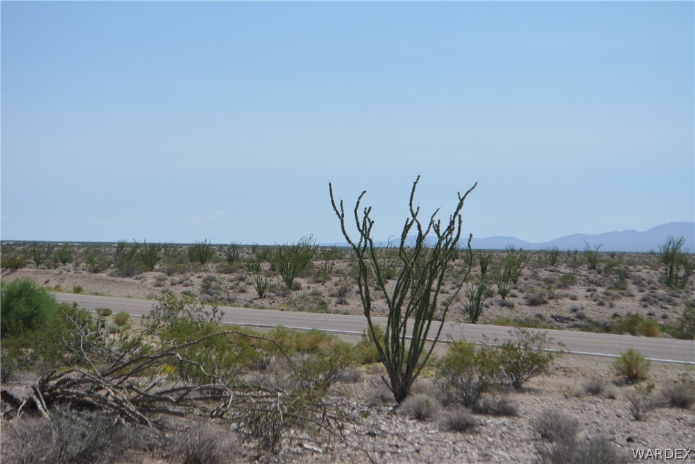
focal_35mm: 82
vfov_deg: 16.6
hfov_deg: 24.6
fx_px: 1593
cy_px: 232
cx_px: 348
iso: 400
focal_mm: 55
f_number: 7.1
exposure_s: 1/2000
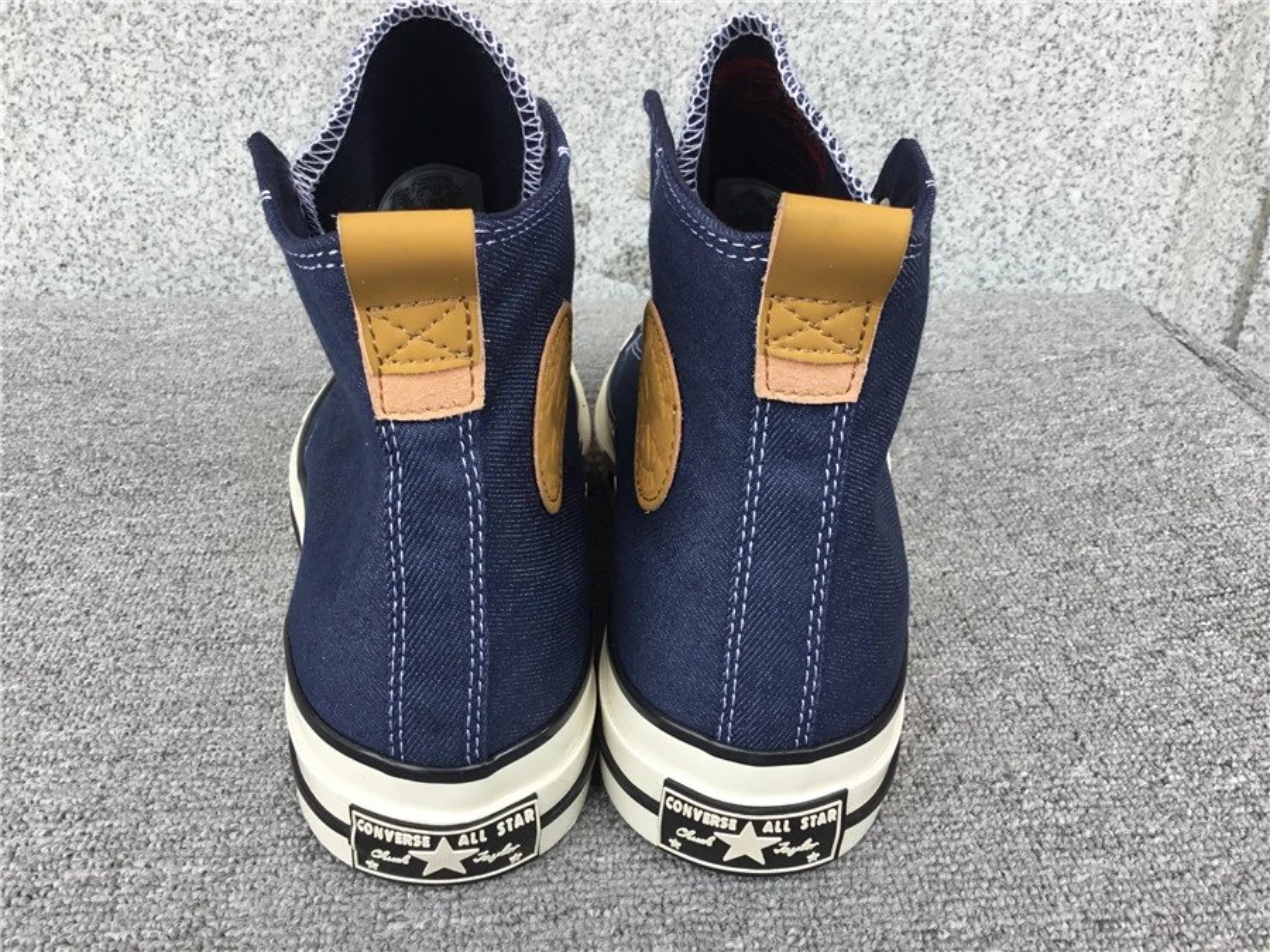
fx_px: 1137
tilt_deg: -27.7
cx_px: 635
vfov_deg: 45.4
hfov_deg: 58.4
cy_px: 476
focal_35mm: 31
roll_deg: -1.4
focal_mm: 3.3
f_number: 2.4
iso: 32
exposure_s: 1/100
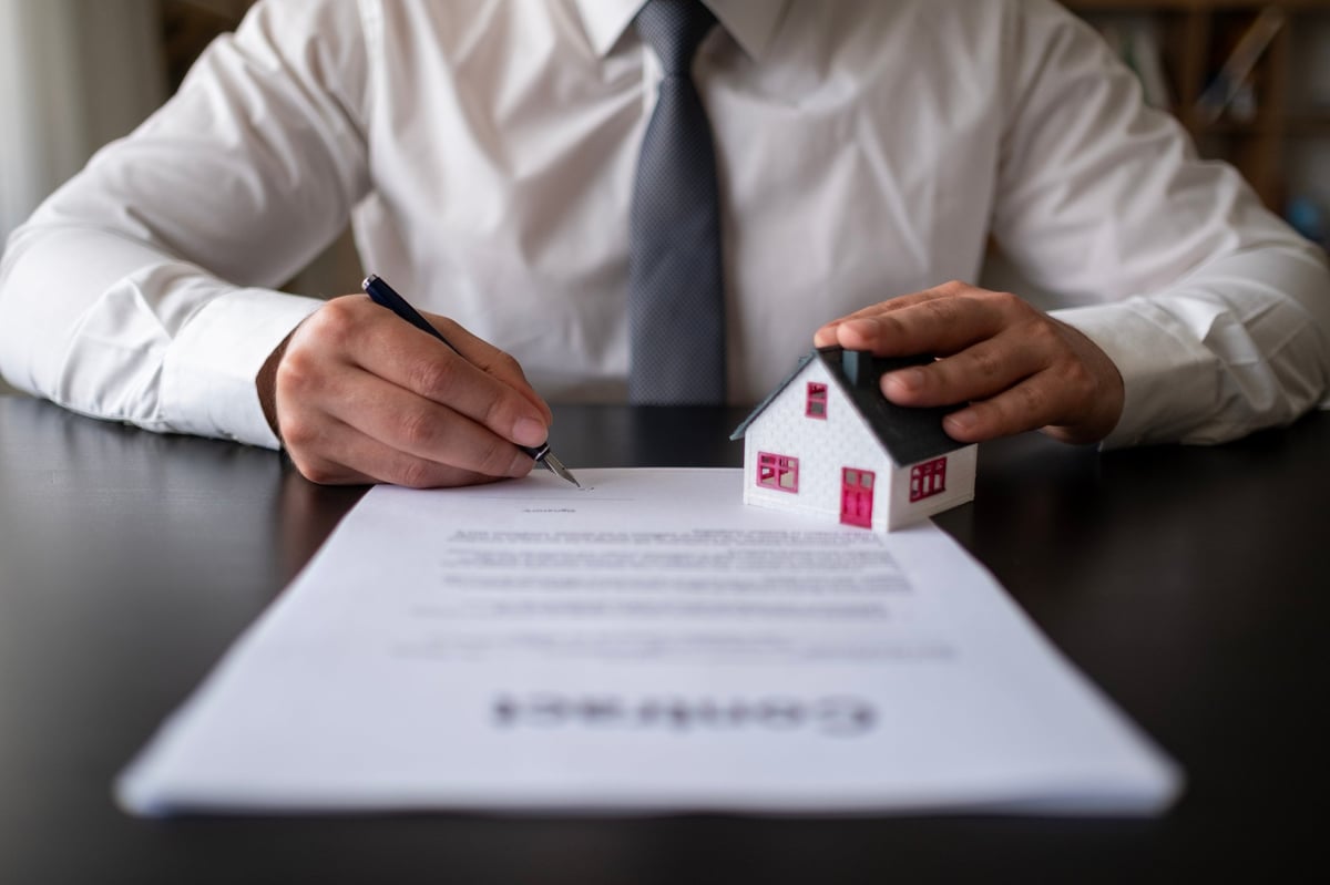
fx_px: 1292
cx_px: 665
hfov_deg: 54.5
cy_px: 442
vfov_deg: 37.8
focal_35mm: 35
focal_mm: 23
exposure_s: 1/600
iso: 160
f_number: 1.4
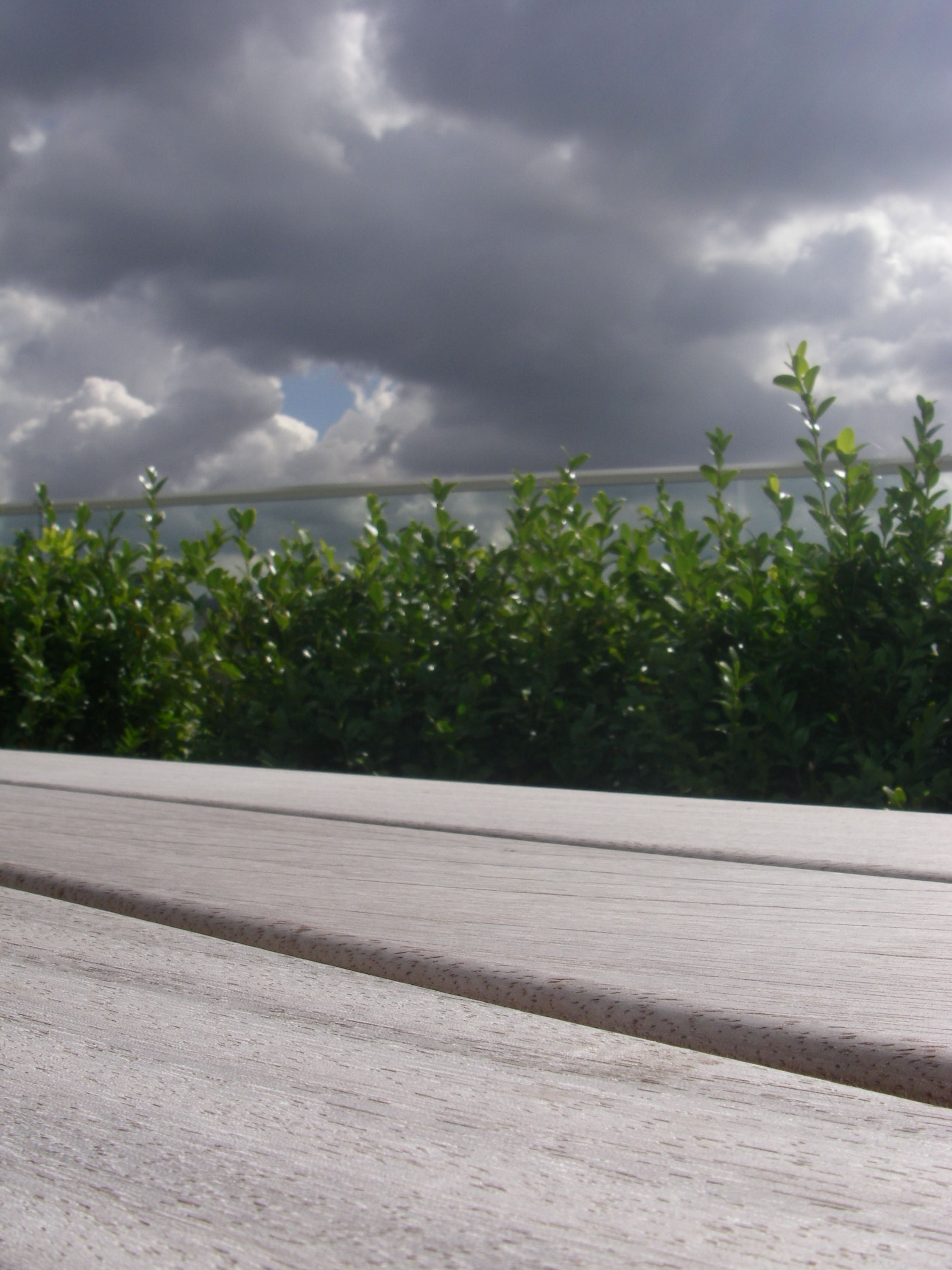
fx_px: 1430
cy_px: 639
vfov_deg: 47.9
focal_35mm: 39
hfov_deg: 36.8
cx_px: 480
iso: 64
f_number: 6.6
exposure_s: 1/400
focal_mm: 6.3
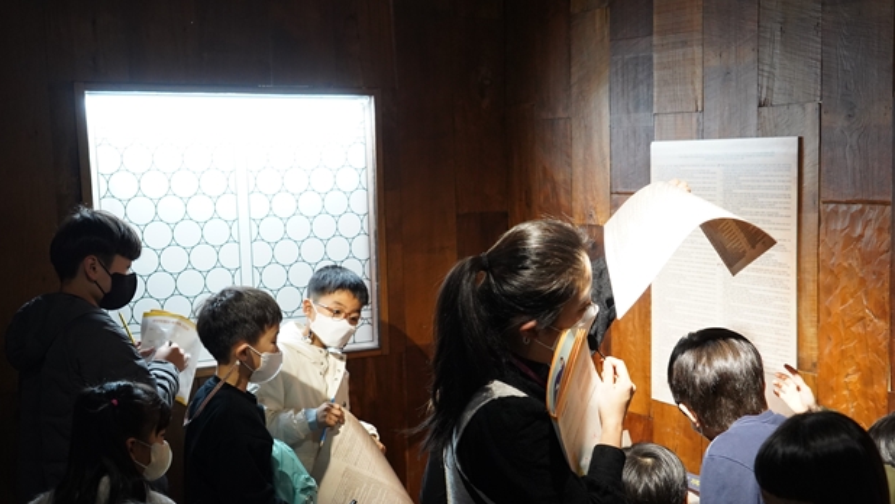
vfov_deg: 28.3
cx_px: 529
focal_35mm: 42
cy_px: 287
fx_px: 997
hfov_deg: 48.1
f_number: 4
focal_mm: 31
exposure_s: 1/160
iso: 3200
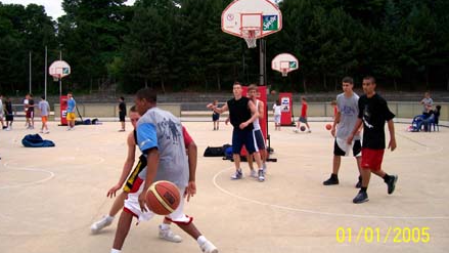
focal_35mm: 38
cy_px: 108
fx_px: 452
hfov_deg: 52.8
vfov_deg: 31.1
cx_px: 223
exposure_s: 1/474
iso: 80
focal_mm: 5.6
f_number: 2.7
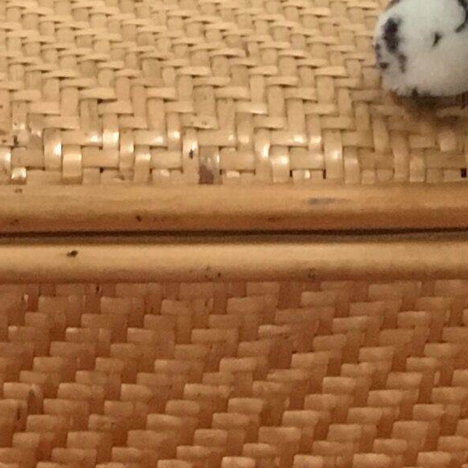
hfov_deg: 9.9
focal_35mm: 177
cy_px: 462
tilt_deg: -29.0
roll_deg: -1.5
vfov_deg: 9.8
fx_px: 2707
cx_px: 315
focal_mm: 4.15
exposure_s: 1/25
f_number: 2.2
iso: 200
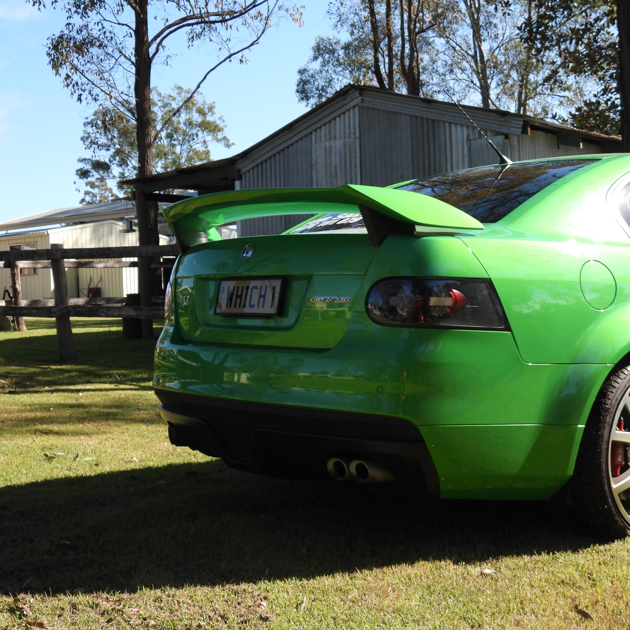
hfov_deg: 33.3
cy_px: 316
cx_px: 375
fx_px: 1050
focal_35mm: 51
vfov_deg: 33.4
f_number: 3.2
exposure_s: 1/640
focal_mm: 7.7
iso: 100
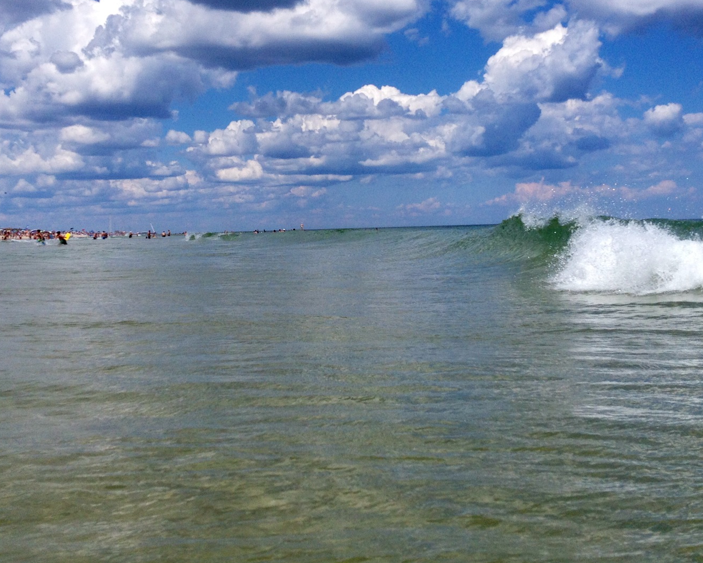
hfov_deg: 35.4
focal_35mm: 53
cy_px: 164
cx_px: 352
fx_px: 1103
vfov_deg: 28.3
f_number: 2.4
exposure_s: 1/4255
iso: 50
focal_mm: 4.28
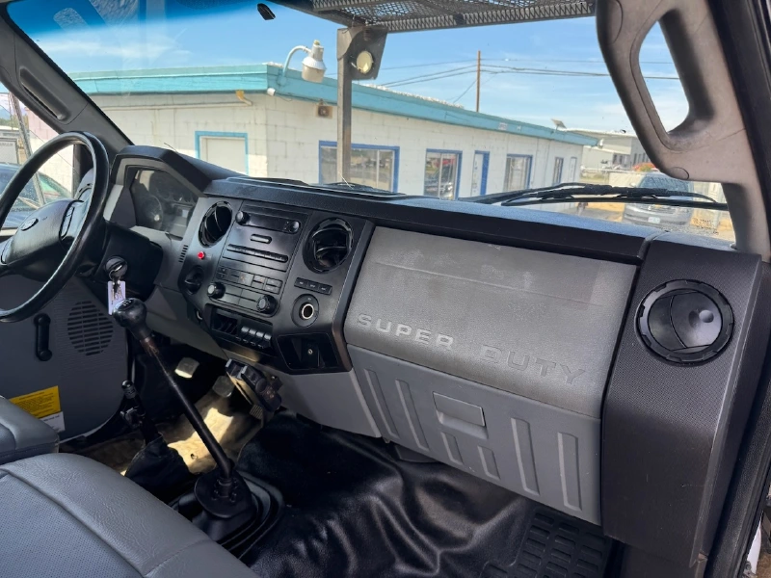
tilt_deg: -14.5
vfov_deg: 56.8
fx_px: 535
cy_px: 289
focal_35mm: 24
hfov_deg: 71.6
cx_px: 386
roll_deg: -3.7
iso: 80
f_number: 1.78
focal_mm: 6.76
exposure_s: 1/593
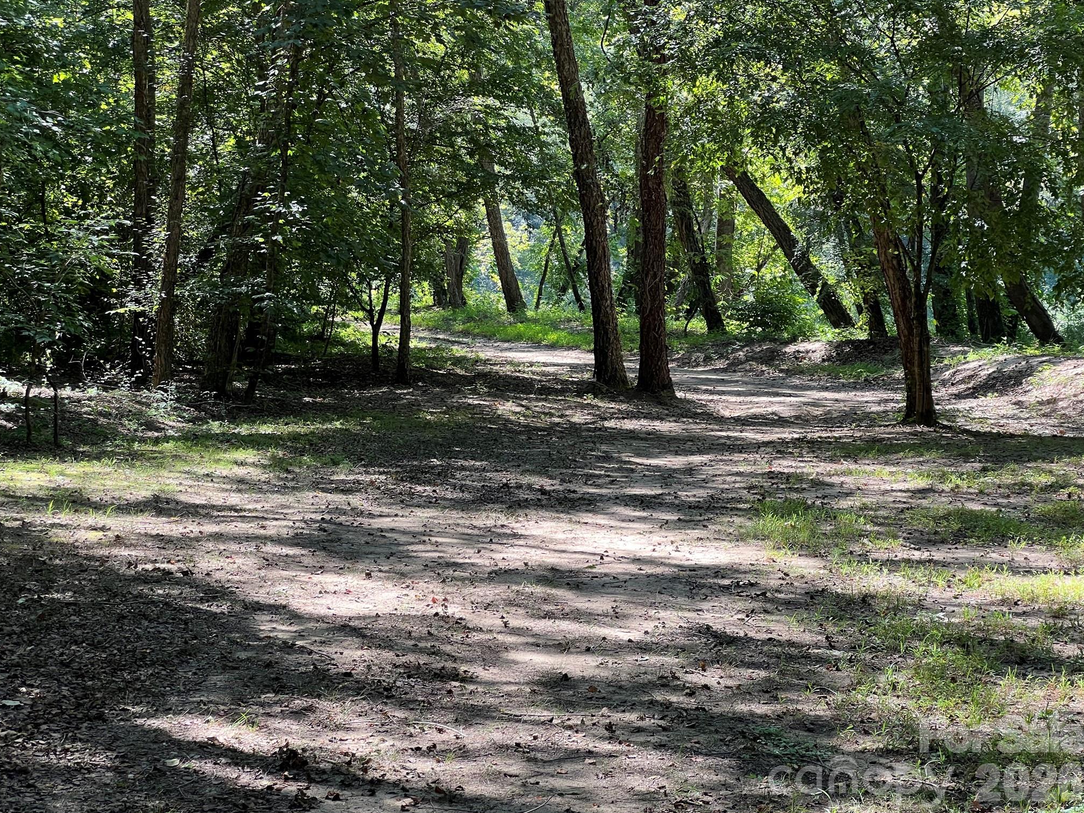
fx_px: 2442
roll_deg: -1.3
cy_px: 409
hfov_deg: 25.0
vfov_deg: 18.9
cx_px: 541
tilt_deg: -2.5
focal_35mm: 78
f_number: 2.8
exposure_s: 1/99
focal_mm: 9
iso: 64
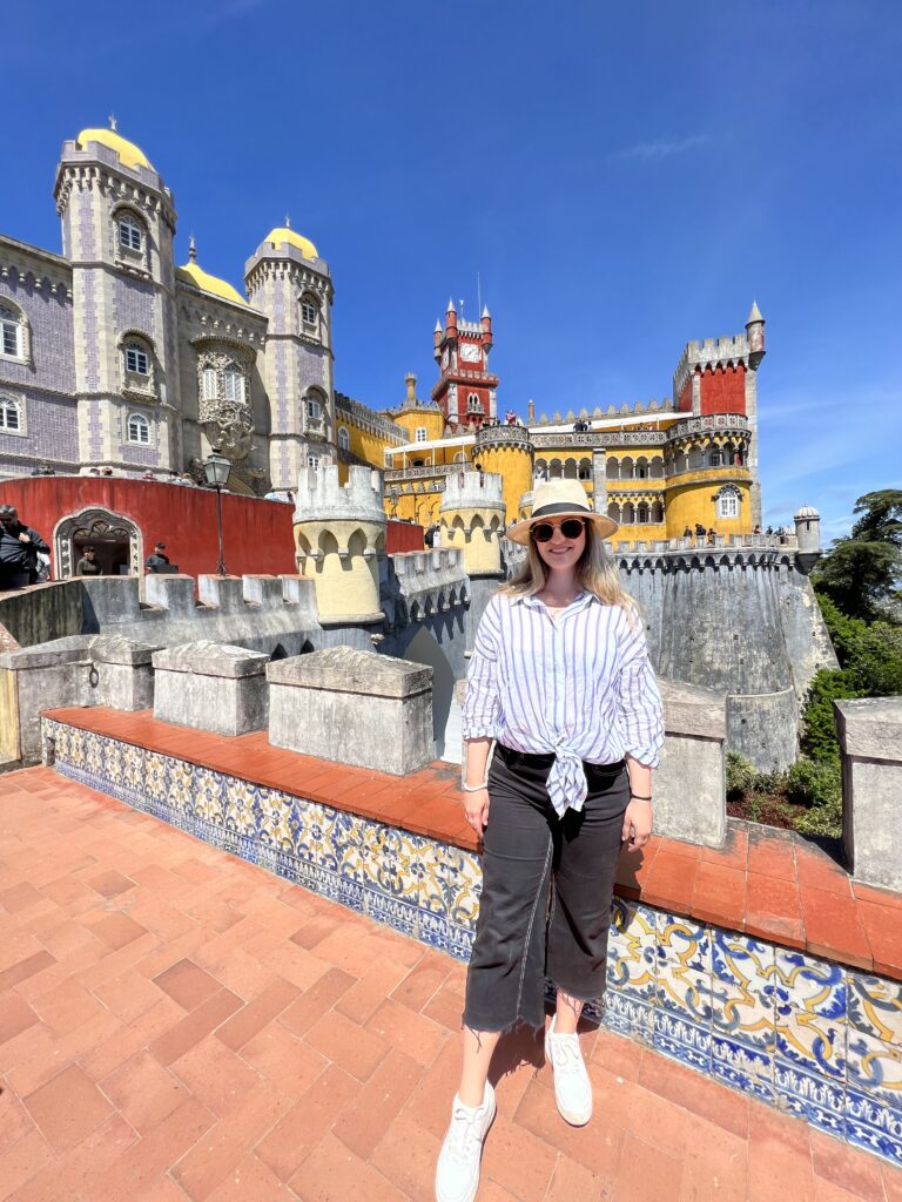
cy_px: 601
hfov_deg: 89.9
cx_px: 451
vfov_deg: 106.2
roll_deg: +0.1
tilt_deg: -2.4
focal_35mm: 13
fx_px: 452
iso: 32
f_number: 1.8
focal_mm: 1.57
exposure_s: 1/2421
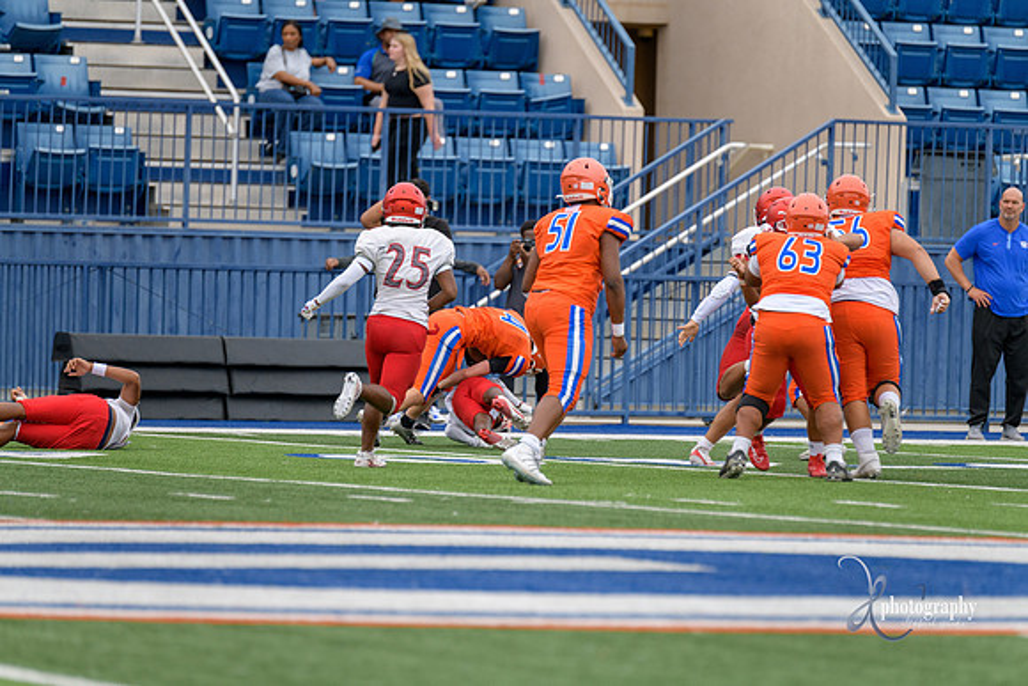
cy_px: 343
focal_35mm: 300
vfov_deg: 4.6
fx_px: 8568
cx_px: 514
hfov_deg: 6.9
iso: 500
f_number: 3.5
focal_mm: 300
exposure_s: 1/1000
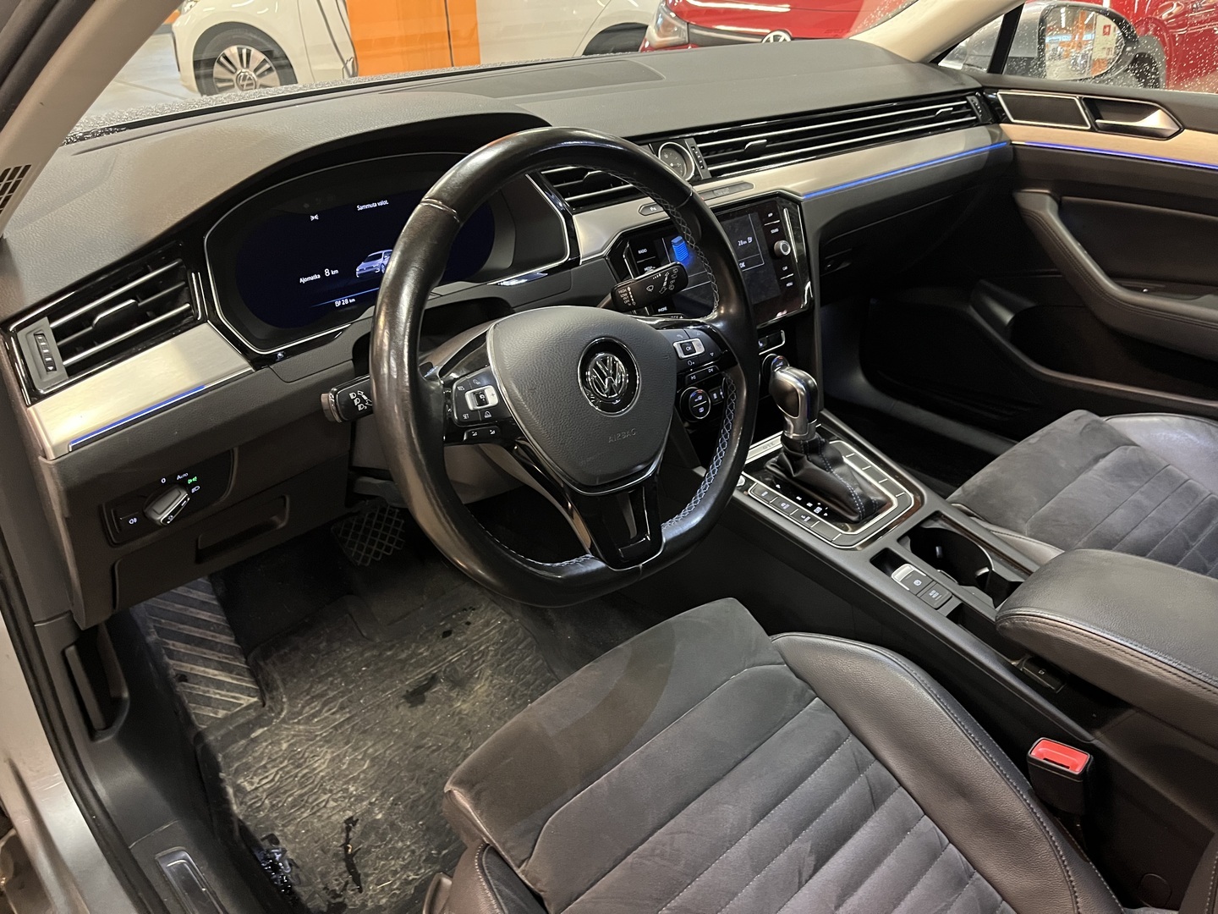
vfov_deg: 53.1
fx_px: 915
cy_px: 457
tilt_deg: -30.4
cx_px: 609
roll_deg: +0.0
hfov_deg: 67.3
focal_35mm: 26
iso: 500
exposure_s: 1/25
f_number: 1.6
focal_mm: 5.1
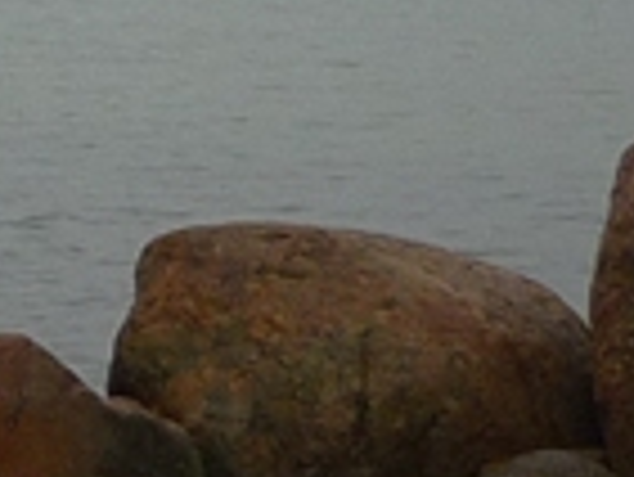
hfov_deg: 7.5
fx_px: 4601
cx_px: -715
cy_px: -328
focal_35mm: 251
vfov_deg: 5.8
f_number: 2.9
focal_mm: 6
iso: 100
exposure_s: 1/320
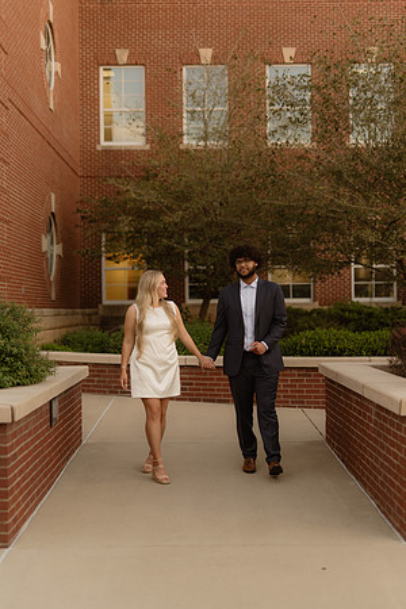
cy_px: 304
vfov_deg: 39.6
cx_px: 203
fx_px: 846
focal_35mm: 50
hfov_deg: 27.0
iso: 250
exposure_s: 1/320
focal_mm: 50
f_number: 1.4
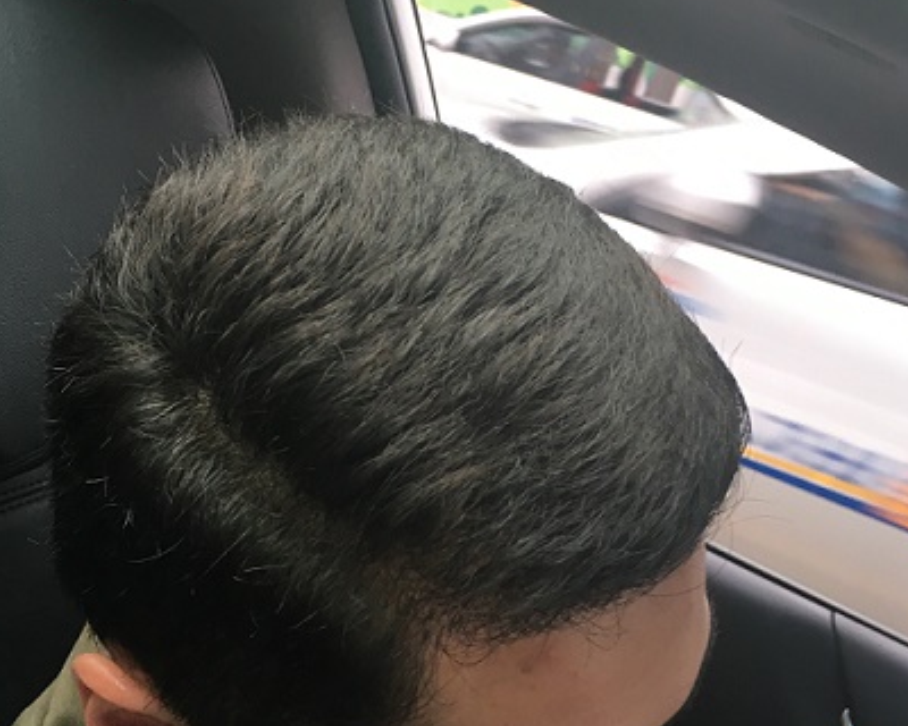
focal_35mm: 48
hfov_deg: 38.7
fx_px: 1290
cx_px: 385
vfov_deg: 31.4
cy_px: 392
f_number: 2.2
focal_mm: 4.15
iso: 32
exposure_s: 1/30
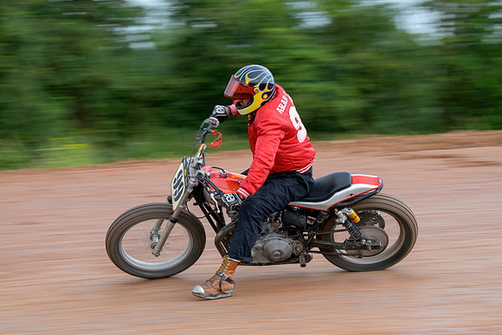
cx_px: 244
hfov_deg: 19.5
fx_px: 1458
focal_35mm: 105
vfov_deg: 13.1
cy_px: 173
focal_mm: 88
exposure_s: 1/60
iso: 125
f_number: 5.6
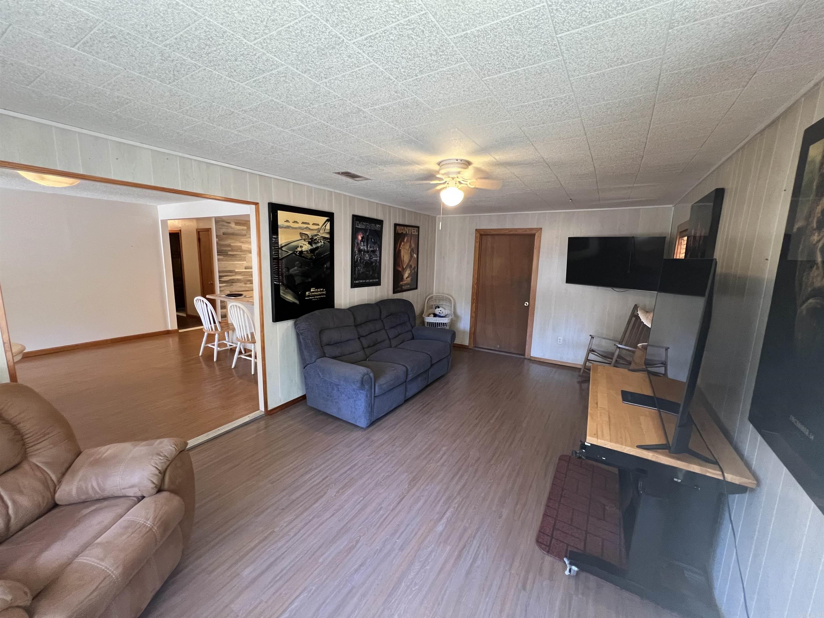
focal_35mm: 13
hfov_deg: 106.2
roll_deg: -2.4
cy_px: 309
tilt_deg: -9.9
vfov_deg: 89.9
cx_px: 412
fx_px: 309
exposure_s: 1/60
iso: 320
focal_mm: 1.57
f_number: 1.8
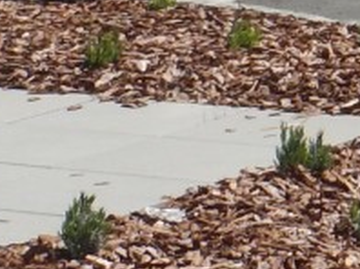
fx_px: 3023
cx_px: 584
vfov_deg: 4.9
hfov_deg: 6.7
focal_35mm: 291
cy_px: -483
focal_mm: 7.2
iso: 125
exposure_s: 1/1000
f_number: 4.2
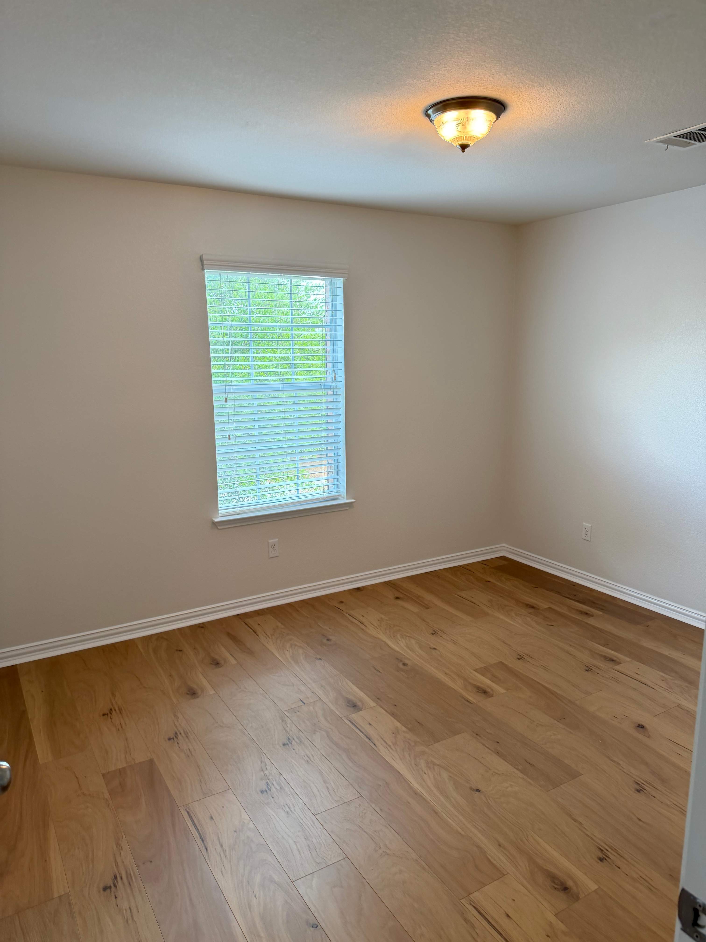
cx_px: 353
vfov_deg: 71.6
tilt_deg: -9.9
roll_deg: +0.8
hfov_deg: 56.8
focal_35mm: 24
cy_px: 471
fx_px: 653
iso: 250
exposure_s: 1/60
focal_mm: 6.76
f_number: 1.78
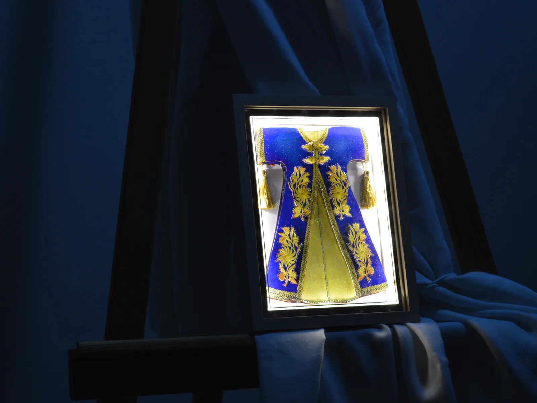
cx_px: 276
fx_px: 1389
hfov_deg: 21.9
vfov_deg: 16.5
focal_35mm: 90
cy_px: 202
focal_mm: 55
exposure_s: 1/25
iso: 400
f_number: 5.6
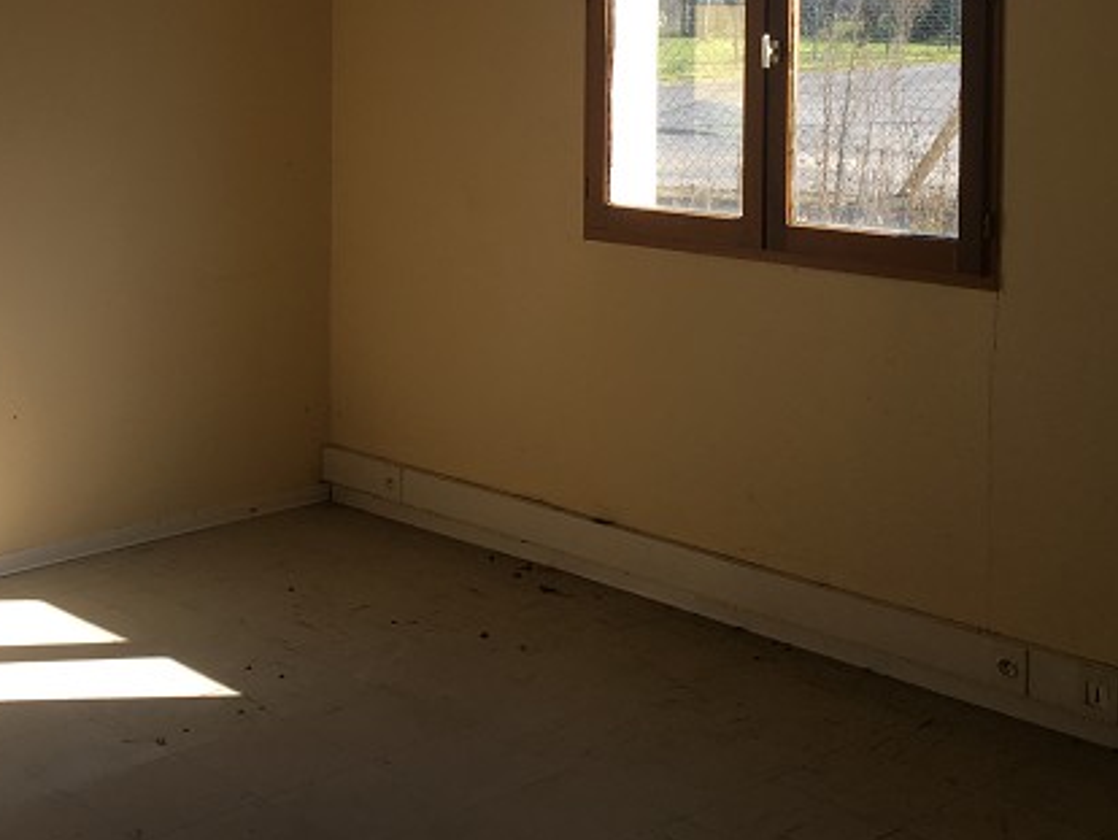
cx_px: 305
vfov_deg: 25.4
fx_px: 1810
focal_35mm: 56
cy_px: 105
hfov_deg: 33.8
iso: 25
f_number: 2.2
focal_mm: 4.15
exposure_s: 1/311
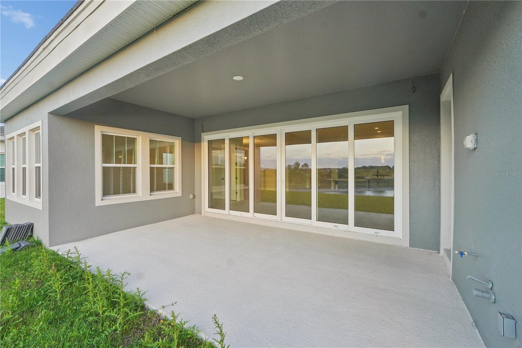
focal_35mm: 15
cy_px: 174
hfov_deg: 100.4
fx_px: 217
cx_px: 261
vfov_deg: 77.3
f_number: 8
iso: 400
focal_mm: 10
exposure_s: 1/50
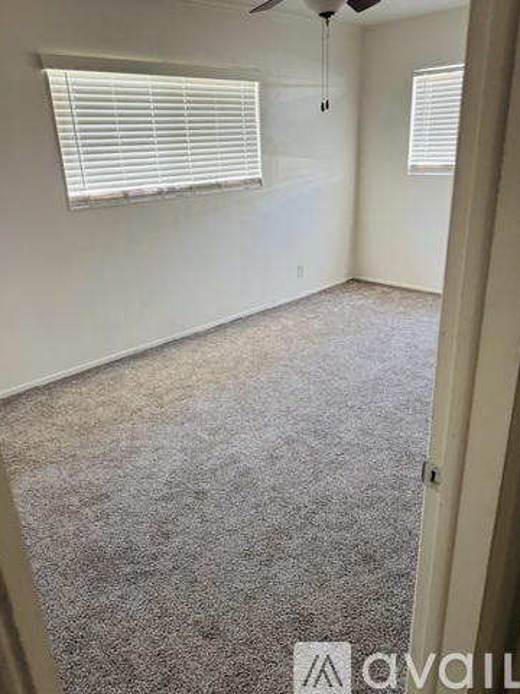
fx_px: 501
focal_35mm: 25
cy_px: 338
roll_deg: +2.8
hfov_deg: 54.9
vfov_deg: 69.4
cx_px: 256
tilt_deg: -23.3
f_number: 1.78
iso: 200
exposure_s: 1/79
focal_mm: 6.76
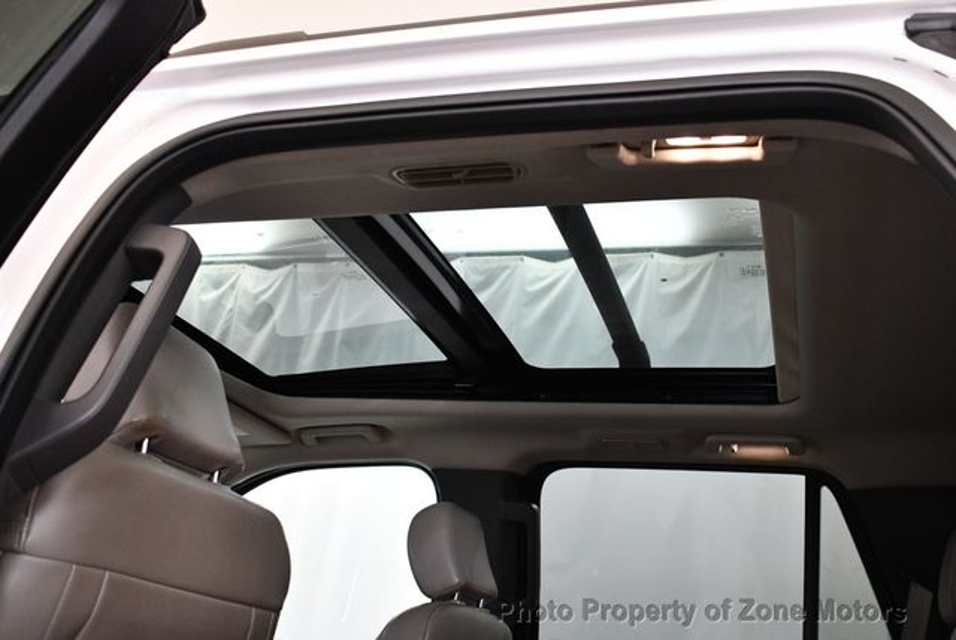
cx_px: 478
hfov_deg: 53.1
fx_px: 957
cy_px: 320
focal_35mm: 36
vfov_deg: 36.9
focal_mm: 18
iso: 1600
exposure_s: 1/125
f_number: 3.5
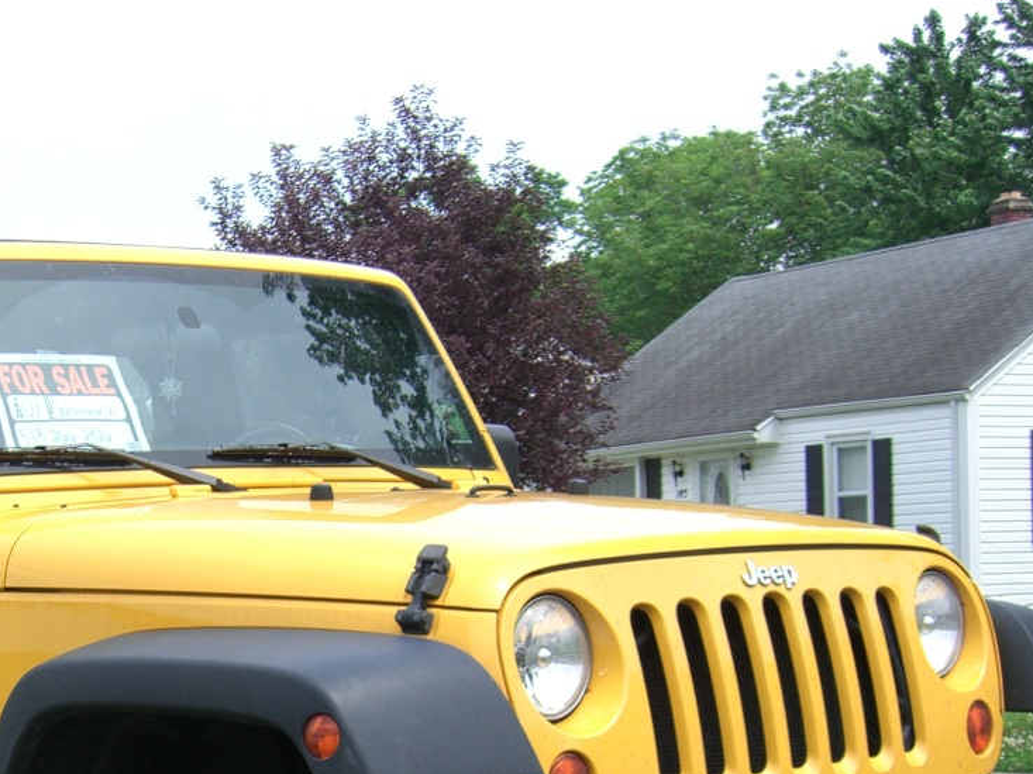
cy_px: 757
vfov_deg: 17.4
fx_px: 2476
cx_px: 156
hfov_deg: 23.1
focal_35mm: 83
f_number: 2.8
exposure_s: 1/800
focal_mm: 7.9
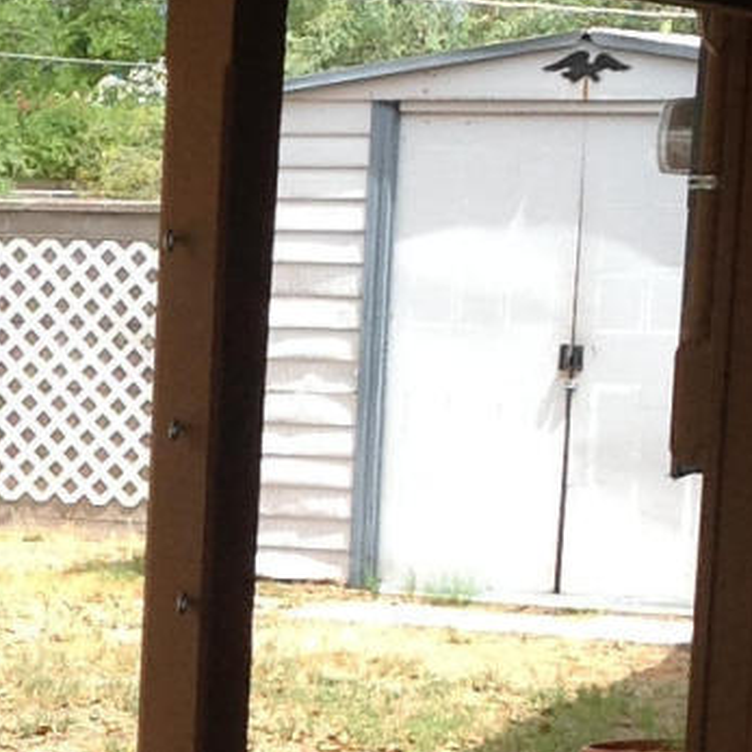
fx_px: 4375
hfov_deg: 9.6
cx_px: -237
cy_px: 871
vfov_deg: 9.7
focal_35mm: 178
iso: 50
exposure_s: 1/687
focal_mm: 4.28
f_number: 2.4
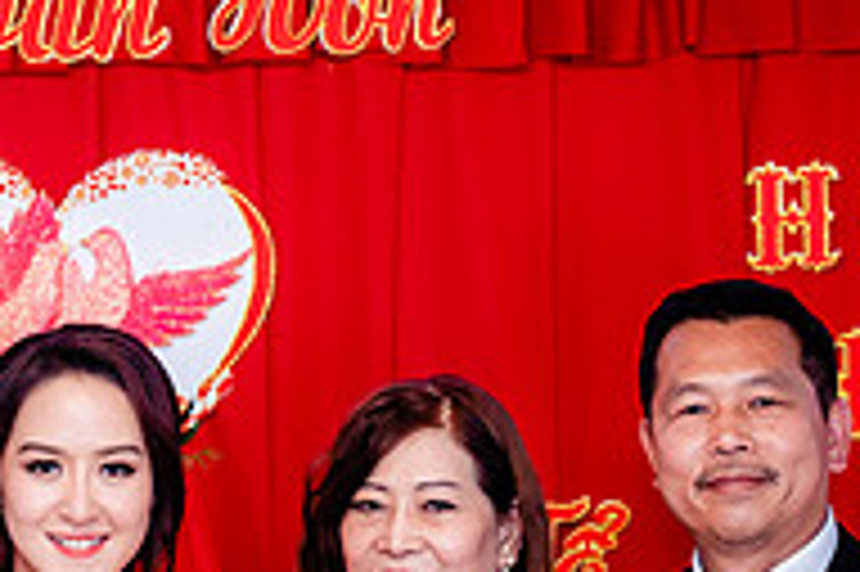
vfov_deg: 6.9
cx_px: 149
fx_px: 4702
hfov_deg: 10.4
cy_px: 598
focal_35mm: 197
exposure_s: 1/160
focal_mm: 64
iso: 1250
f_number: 2.8
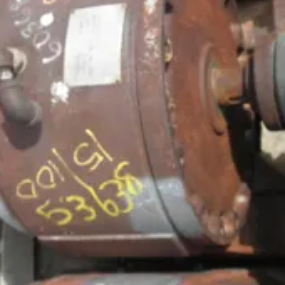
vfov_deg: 23.6
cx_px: 124
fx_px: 680
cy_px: 92
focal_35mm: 73
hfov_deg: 23.7
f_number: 3.2
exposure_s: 1/500
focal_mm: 6.1
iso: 64
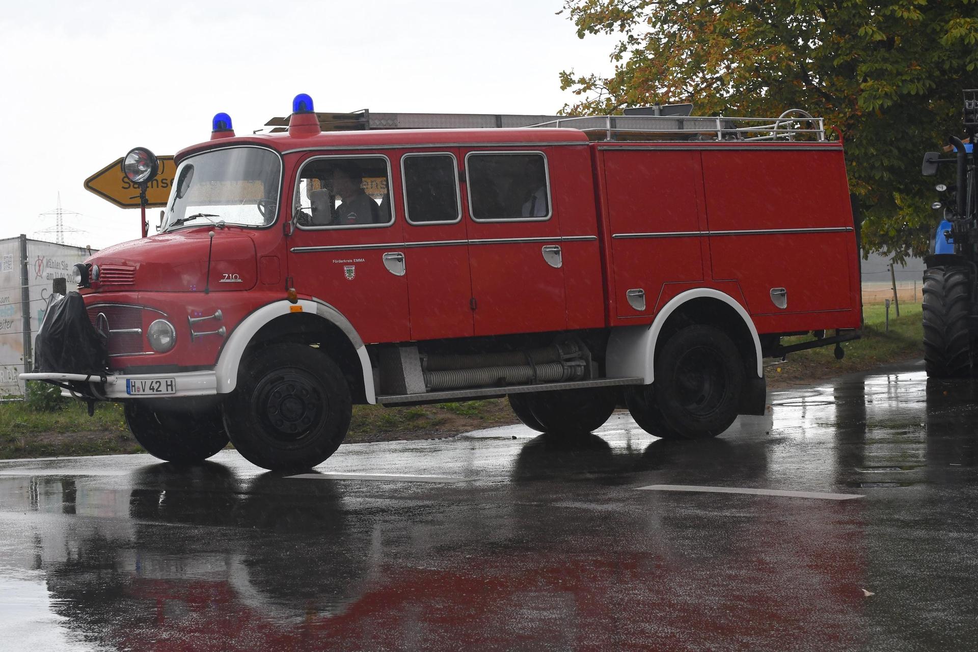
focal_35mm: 75
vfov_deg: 18.2
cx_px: 489
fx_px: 2037
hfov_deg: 27.0
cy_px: 326
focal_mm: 50
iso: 800
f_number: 9
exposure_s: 1/320
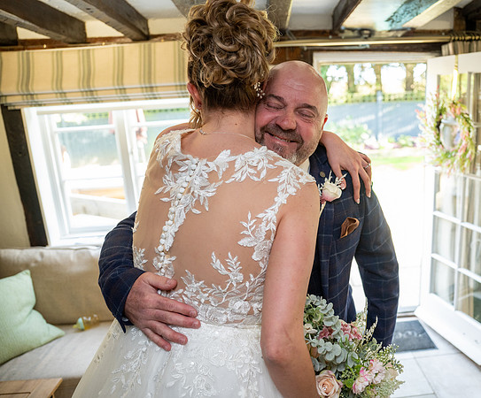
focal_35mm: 29
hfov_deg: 59.9
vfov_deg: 51.7
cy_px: 199
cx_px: 299
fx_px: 412
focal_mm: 24
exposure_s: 1/125
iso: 800
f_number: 2.8
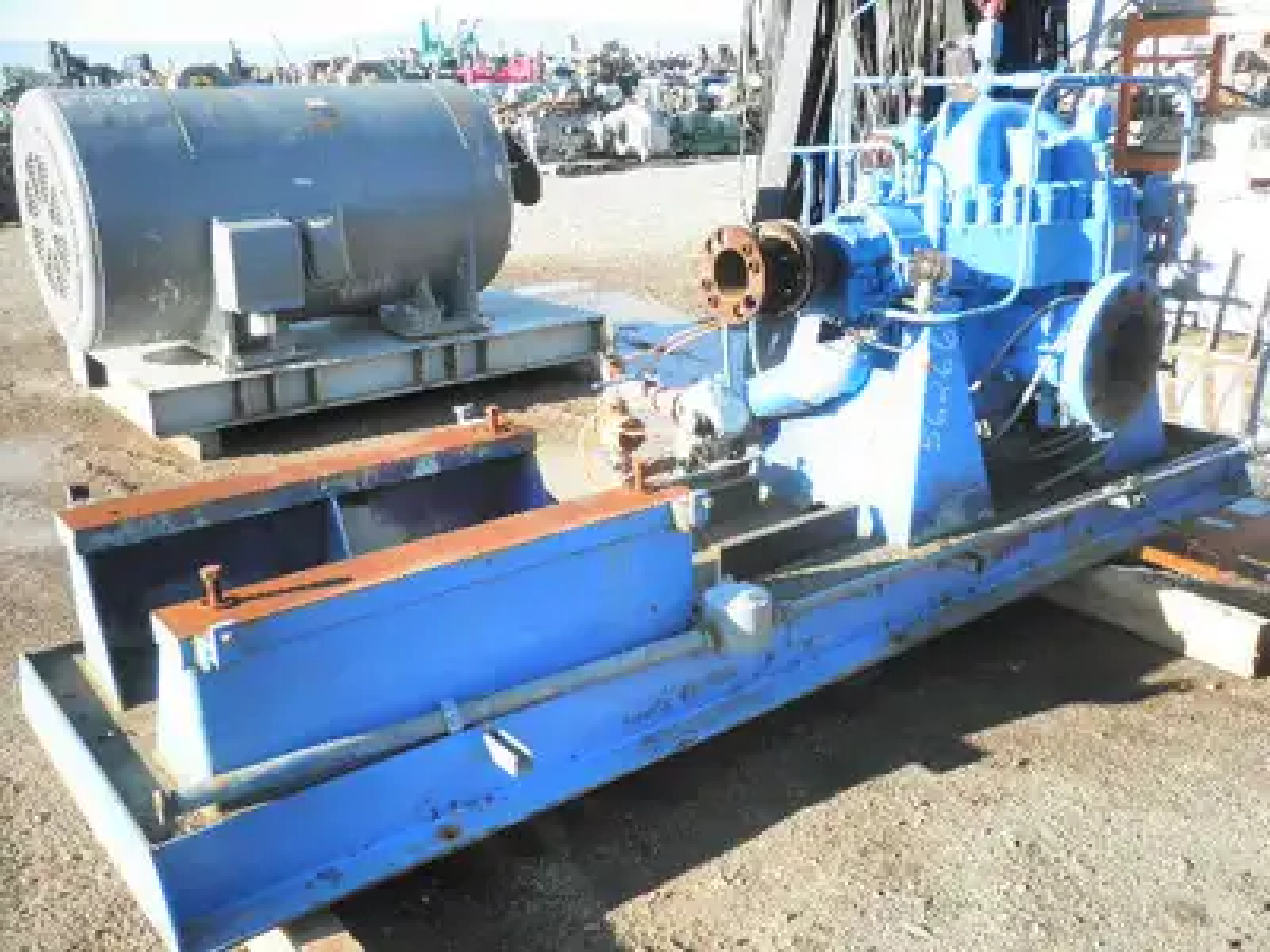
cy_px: 476
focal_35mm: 35
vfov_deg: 40.7
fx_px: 1284
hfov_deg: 52.6
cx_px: 635
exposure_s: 1/200
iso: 64
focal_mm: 6.1
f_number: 3.2
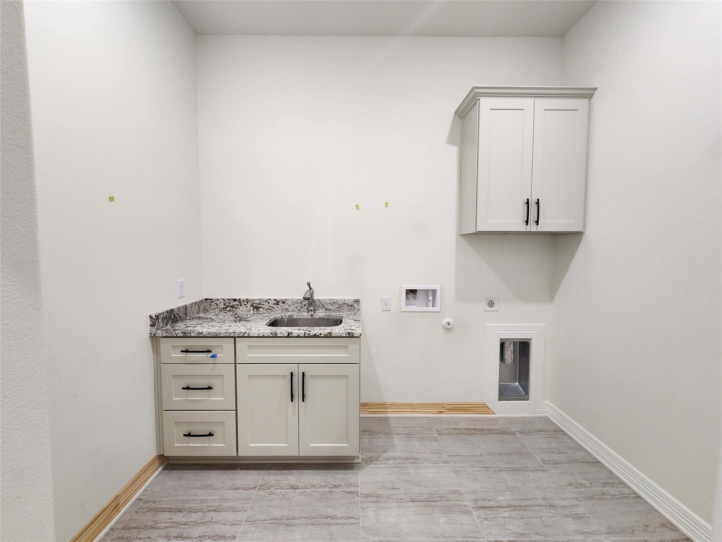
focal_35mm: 13
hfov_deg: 106.2
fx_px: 271
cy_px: 271
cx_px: 361
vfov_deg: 89.9
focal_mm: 2.2
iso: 160
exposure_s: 1/60
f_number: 2.2
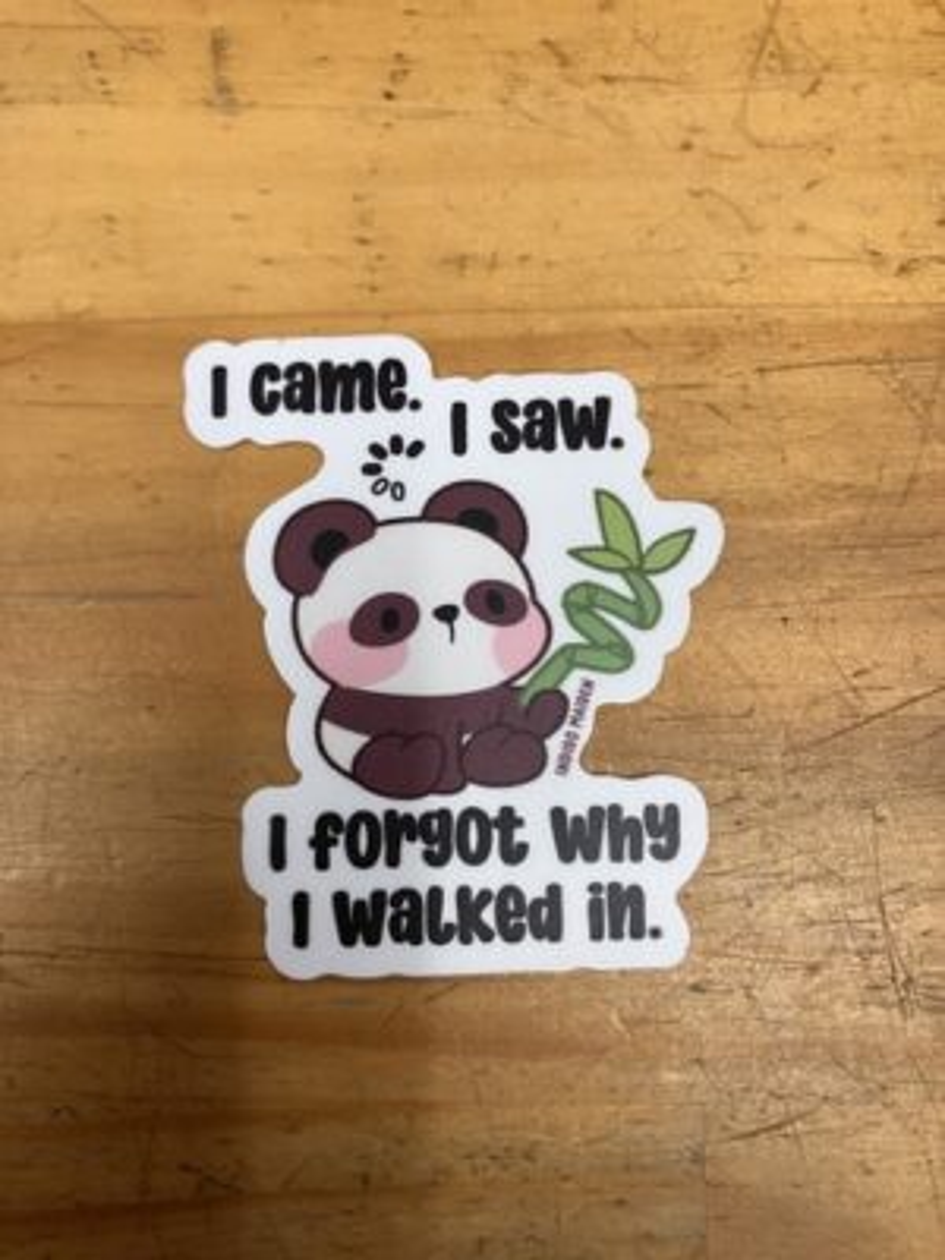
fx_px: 1019
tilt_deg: -84.3
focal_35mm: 28
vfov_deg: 63.4
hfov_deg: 49.7
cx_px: 472
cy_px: 630
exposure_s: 1/60
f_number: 1.8
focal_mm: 3.99
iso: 80
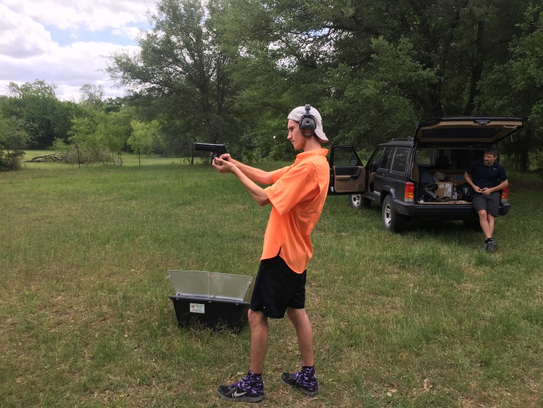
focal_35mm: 29
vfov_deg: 48.2
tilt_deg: -6.2
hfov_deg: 61.7
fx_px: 455
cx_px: 272
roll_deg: +2.7
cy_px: 204
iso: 25
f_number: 2.2
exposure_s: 1/475
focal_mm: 4.15
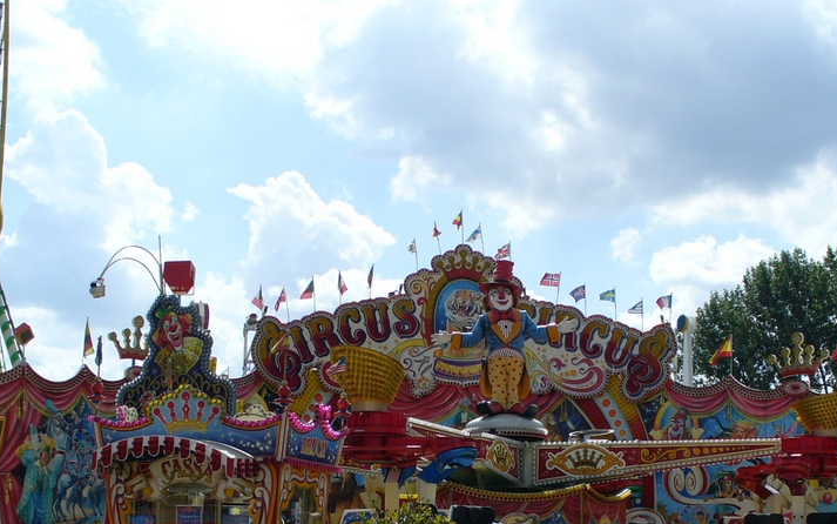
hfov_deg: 36.8
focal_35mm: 55
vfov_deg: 23.2
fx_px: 1255
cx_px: 474
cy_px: 421
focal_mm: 6.1
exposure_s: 1/400
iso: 80
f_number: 5.6
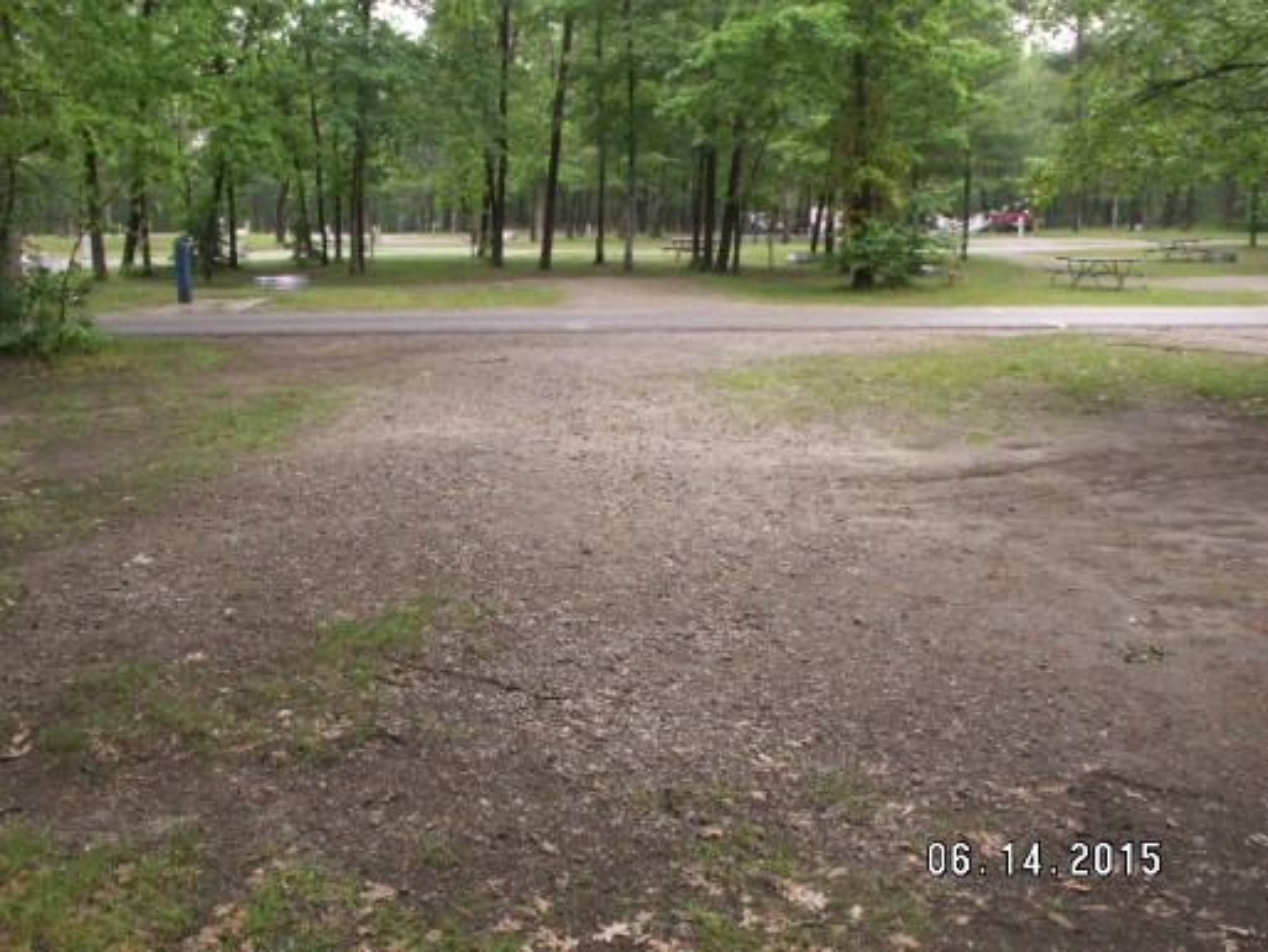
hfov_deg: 52.6
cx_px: 634
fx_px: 1282
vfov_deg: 40.7
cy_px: 476
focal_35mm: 35
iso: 50
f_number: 4
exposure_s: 1/80
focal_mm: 5.86
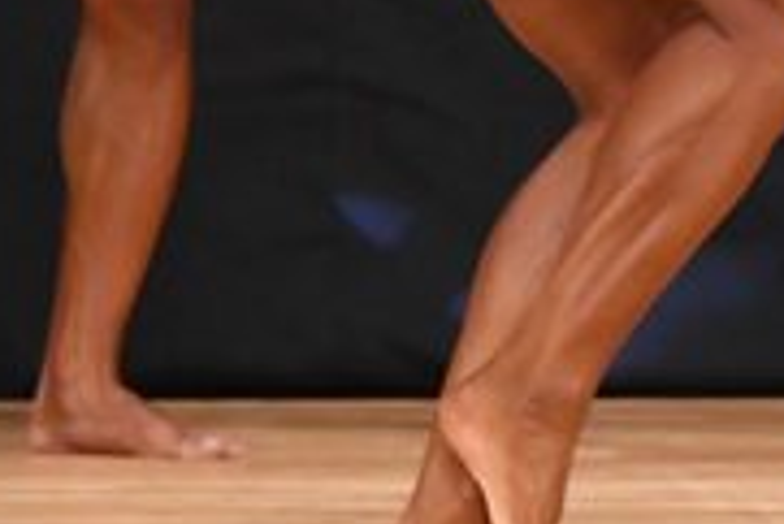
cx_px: 1618
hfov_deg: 1.6
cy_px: -320
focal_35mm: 1283
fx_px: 27962
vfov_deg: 1.1
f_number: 5.6
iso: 4500
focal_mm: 200
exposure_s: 1/400
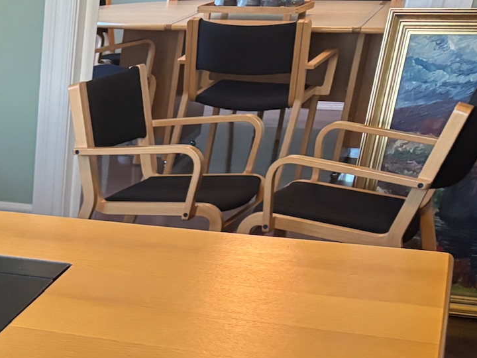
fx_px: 1020
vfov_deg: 18.2
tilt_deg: -27.8
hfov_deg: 22.7
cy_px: 499
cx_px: -183
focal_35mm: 74
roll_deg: +4.0
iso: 320
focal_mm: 5.96
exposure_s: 1/50
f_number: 1.6
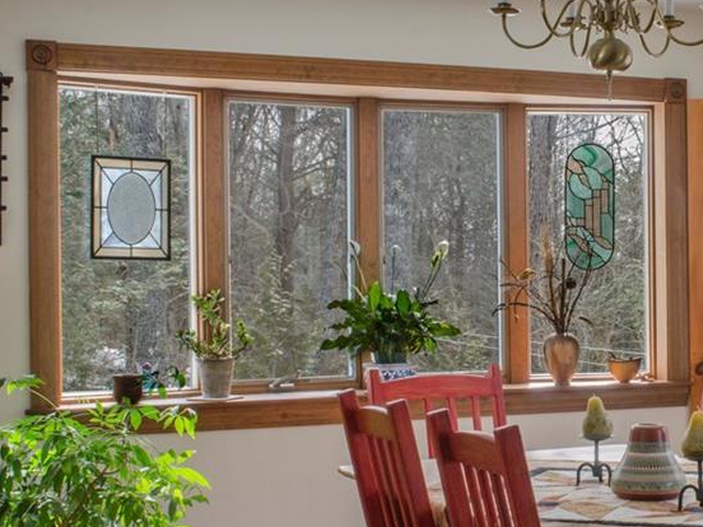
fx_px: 1300
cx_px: 604
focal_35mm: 64
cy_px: 301
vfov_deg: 22.9
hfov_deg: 29.3
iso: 200
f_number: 22
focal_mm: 24
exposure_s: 1/8
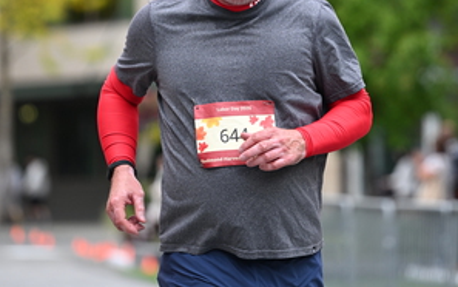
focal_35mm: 255
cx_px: 255
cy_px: 42
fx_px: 3185
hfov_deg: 8.2
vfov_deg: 5.2
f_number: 2.8
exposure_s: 1/2500
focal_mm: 135
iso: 640
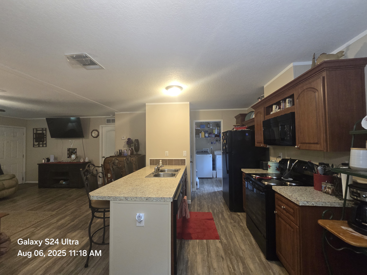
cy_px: 138
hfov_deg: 106.2
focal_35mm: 13
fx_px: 138
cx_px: 184
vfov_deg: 89.9
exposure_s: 1/60
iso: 500
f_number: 2.2
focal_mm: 2.2
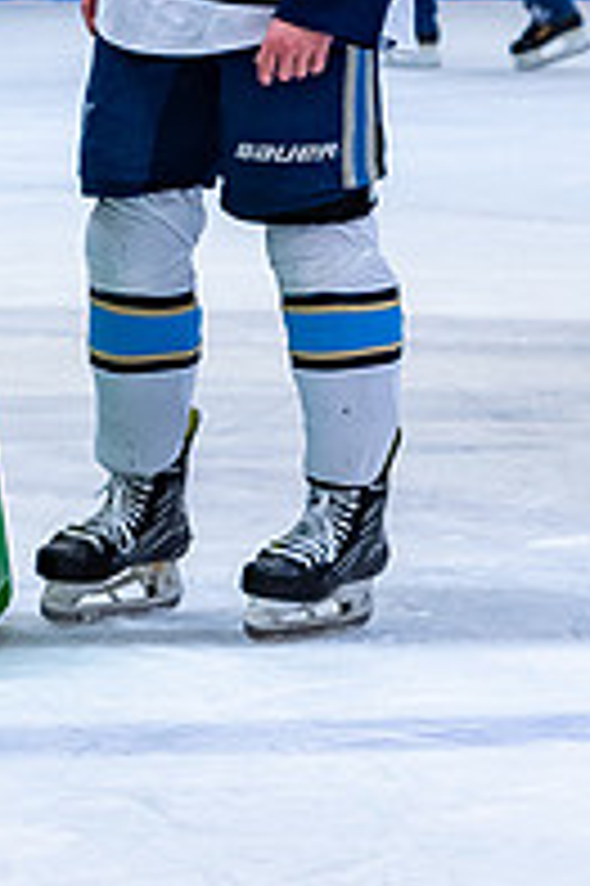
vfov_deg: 5.9
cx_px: 92
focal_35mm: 350
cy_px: -27
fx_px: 8619
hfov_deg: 3.9
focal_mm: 65
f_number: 4
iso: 400
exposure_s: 1/250
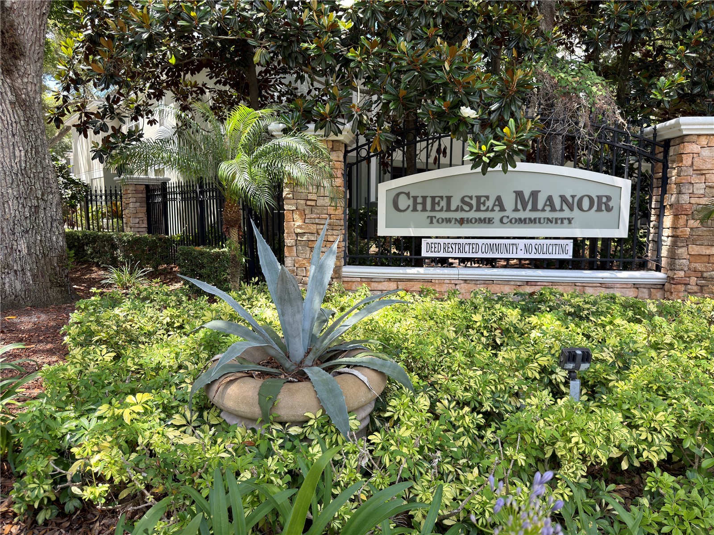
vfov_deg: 56.8
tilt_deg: -6.7
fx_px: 495
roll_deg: +0.6
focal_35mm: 24
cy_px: 268
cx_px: 357
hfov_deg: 71.6
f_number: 1.78
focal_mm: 6.76
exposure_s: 1/679
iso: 64
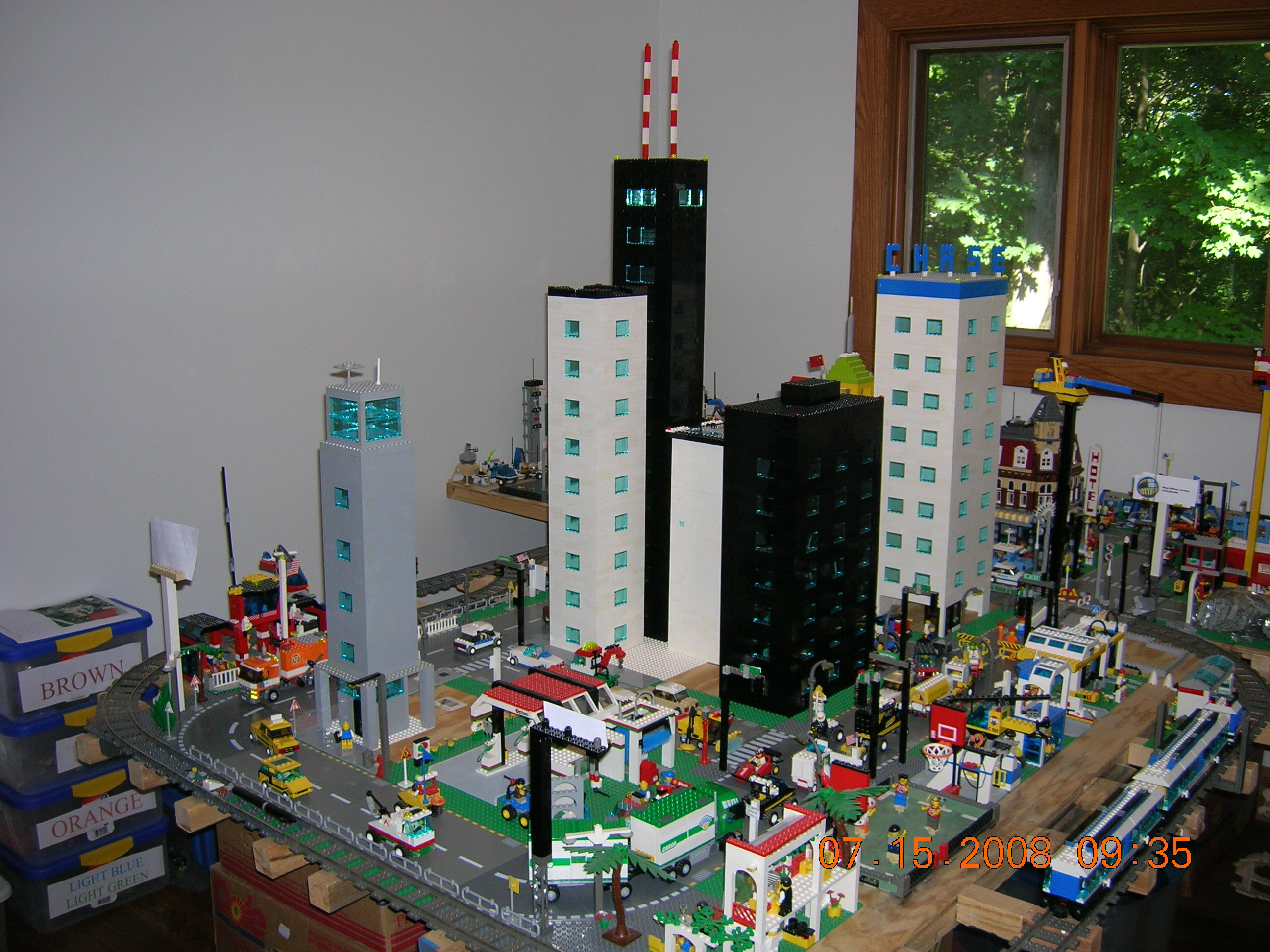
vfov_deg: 41.8
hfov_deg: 54.0
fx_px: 1247
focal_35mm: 34
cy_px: 476
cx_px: 635
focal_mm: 5.7
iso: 58
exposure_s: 1/60.1
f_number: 2.9
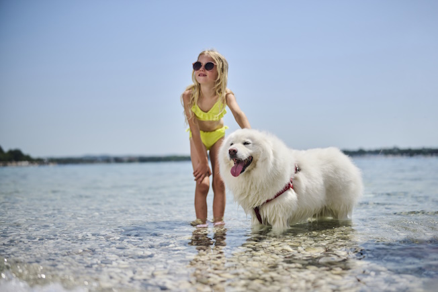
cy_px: 146
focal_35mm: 35
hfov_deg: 54.4
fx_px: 426
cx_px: 219
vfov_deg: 37.9
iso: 64
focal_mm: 35
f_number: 1.4
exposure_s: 1/8000
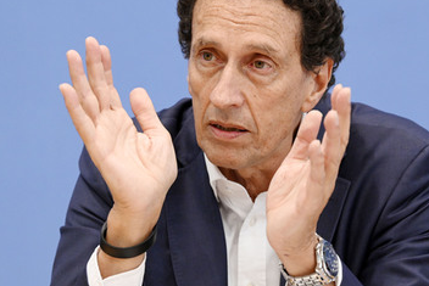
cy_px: 107
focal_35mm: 160
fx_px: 1907
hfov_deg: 12.8
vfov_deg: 8.6
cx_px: 253
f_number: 5.6
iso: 5000
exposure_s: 1/640
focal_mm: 125
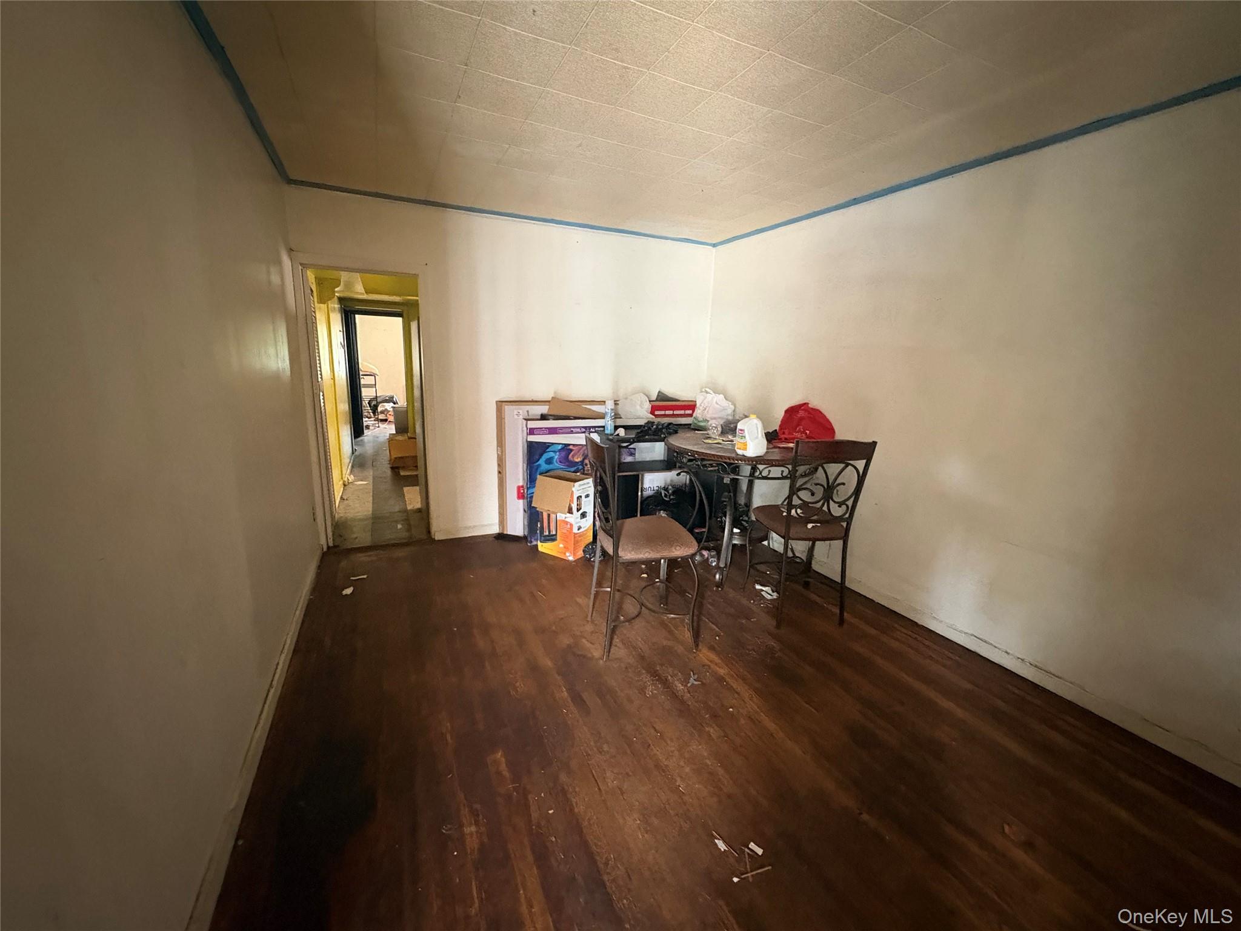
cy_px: 466
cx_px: 620
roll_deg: -0.9
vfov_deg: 85.7
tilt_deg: -11.3
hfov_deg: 102.1
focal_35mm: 14
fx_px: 502
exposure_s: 1/33
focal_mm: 2.22
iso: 1000
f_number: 2.2
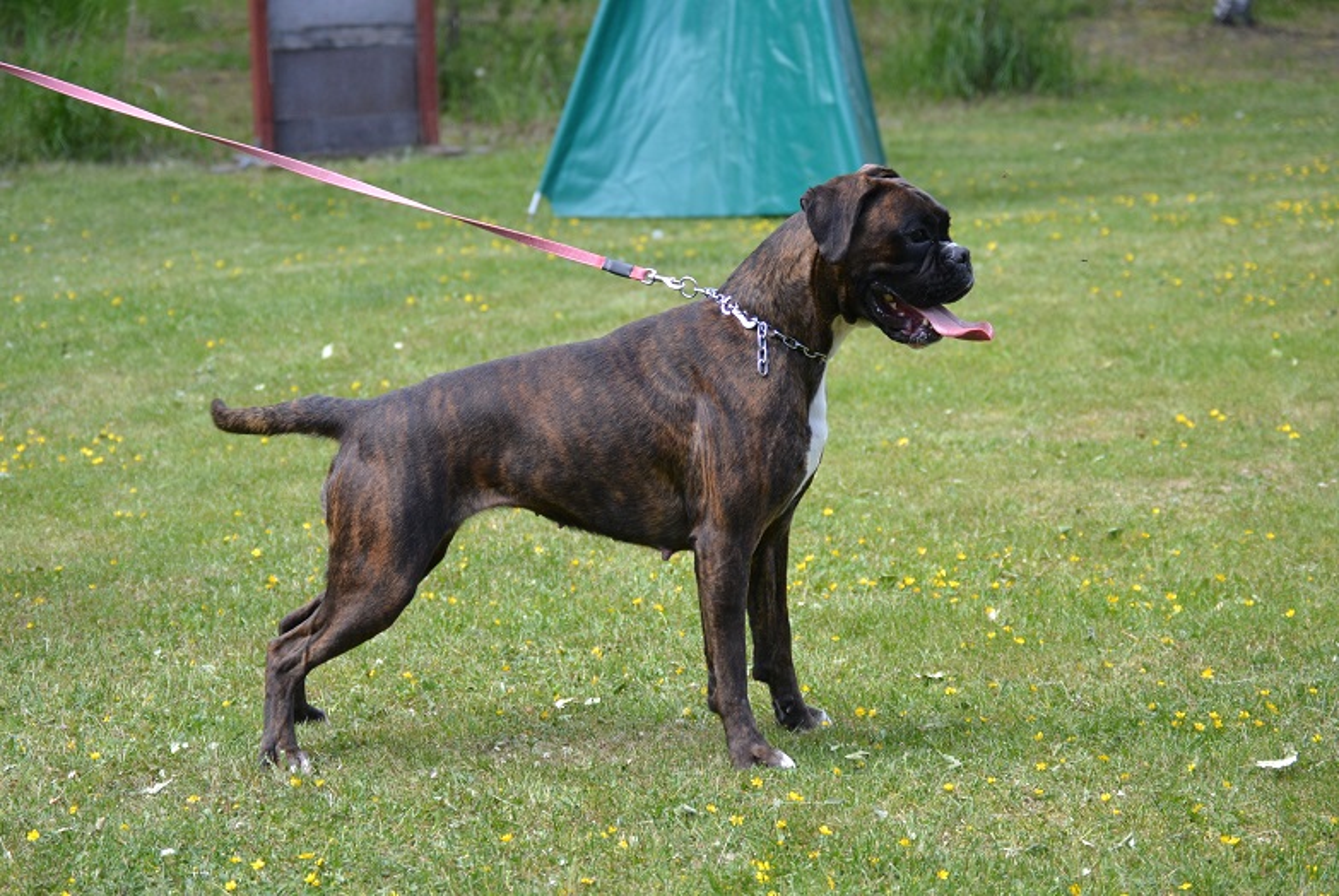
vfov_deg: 16.6
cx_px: 670
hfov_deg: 24.6
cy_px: 448
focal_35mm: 82
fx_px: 3072
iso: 400
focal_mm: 55
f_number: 4
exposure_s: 1/800
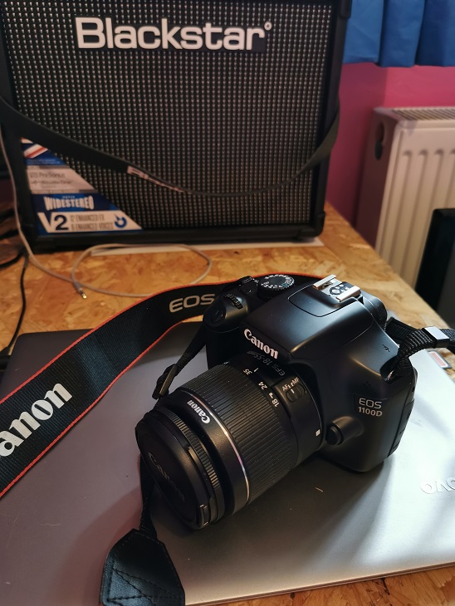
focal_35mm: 27
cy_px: 303
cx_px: 228
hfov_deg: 51.4
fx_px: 473
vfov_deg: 65.3
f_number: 1.6
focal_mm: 5.56
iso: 320
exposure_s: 1/50
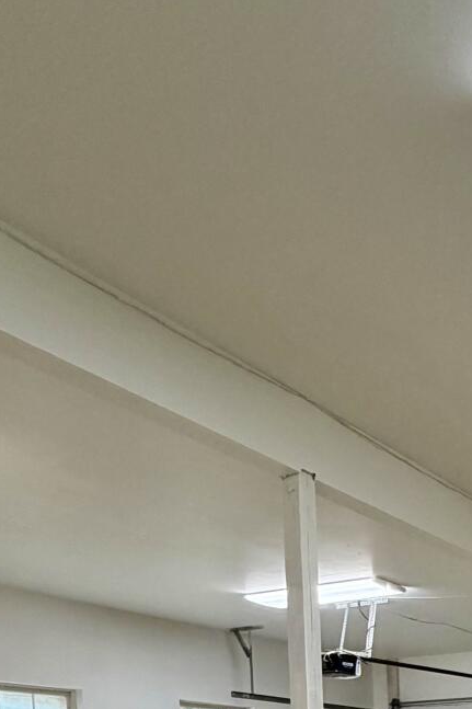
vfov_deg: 34.3
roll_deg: +1.3
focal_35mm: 45
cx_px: 564
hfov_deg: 26.6
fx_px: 885
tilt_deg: -4.0
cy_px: 865
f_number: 2.2
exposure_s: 1/120
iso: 250
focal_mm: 2.22
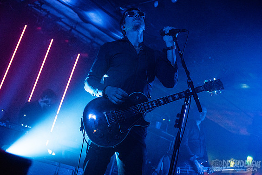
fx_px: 313
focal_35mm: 43
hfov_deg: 45.4
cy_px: 82
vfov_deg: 31.2
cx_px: 130
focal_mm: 40
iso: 3200
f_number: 3.2
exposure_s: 1/100
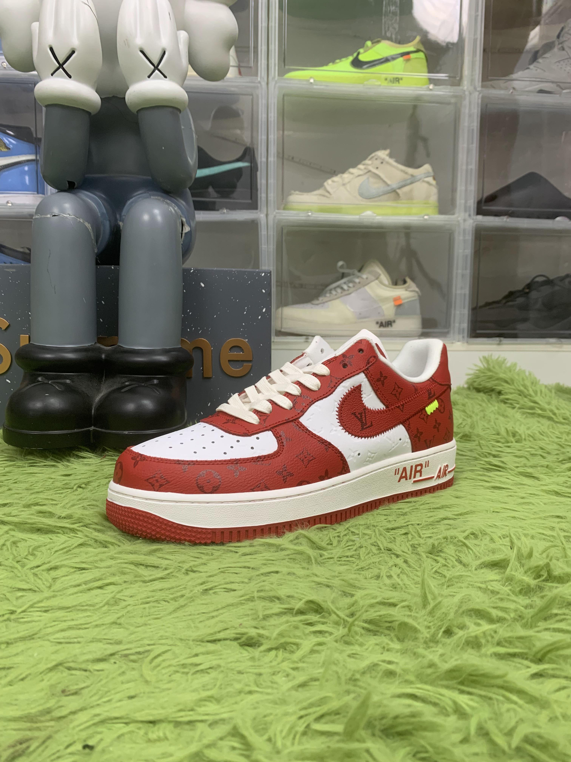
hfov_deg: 53.1
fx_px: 572
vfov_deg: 67.3
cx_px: 286
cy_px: 381
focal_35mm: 26
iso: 100
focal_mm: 4.25
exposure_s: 1/63
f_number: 1.8
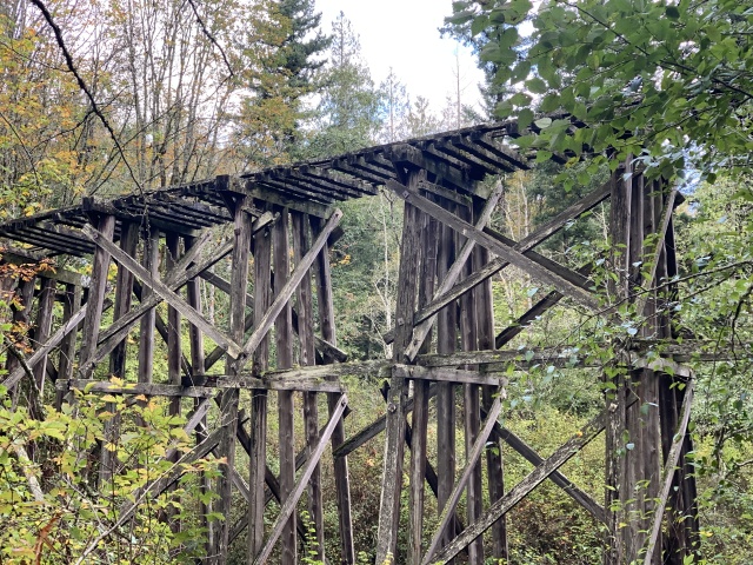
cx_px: 376
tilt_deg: +9.9
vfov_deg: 28.0
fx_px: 1131
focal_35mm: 52
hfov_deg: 36.8
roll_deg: +0.7
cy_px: 282
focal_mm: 6
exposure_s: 1/122
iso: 50
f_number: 2.4
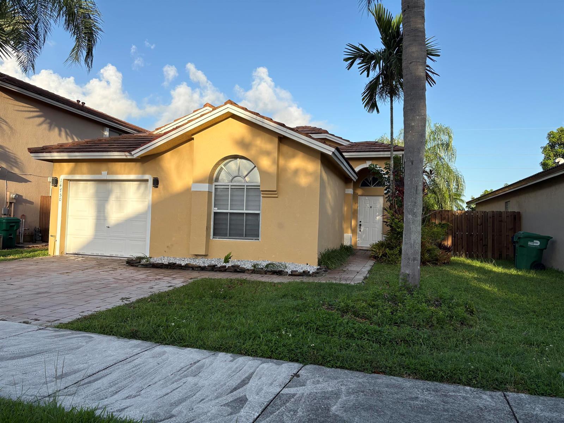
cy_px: 212
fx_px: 424
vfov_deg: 53.1
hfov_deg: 67.3
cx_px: 282
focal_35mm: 26
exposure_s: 1/1706
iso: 50
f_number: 1.6
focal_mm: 5.96
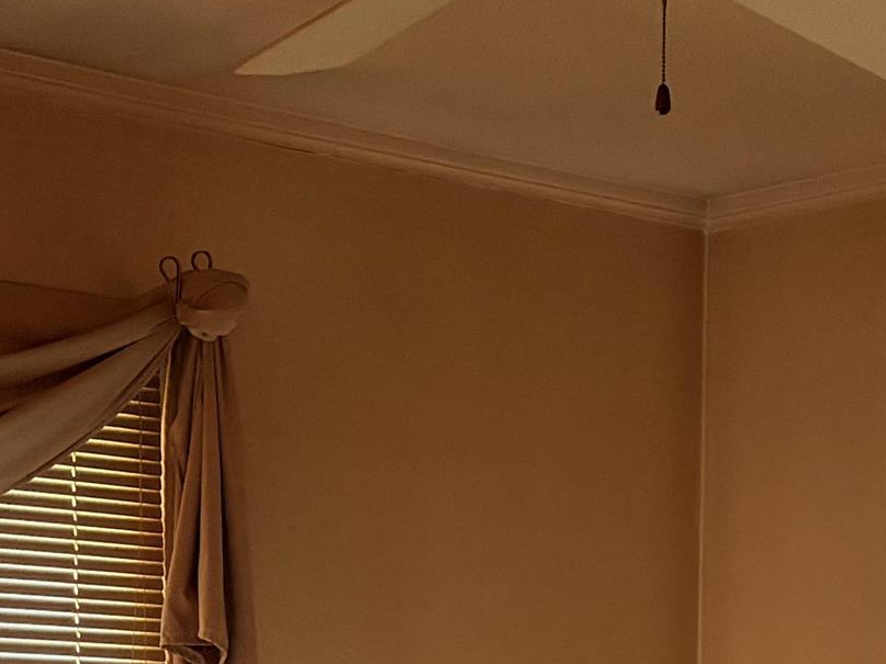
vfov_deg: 13.8
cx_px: 631
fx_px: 2534
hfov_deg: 19.7
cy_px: 1078
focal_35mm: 99
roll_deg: +0.0
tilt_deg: -7.7
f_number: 1.6
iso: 500
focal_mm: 5.96
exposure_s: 1/60
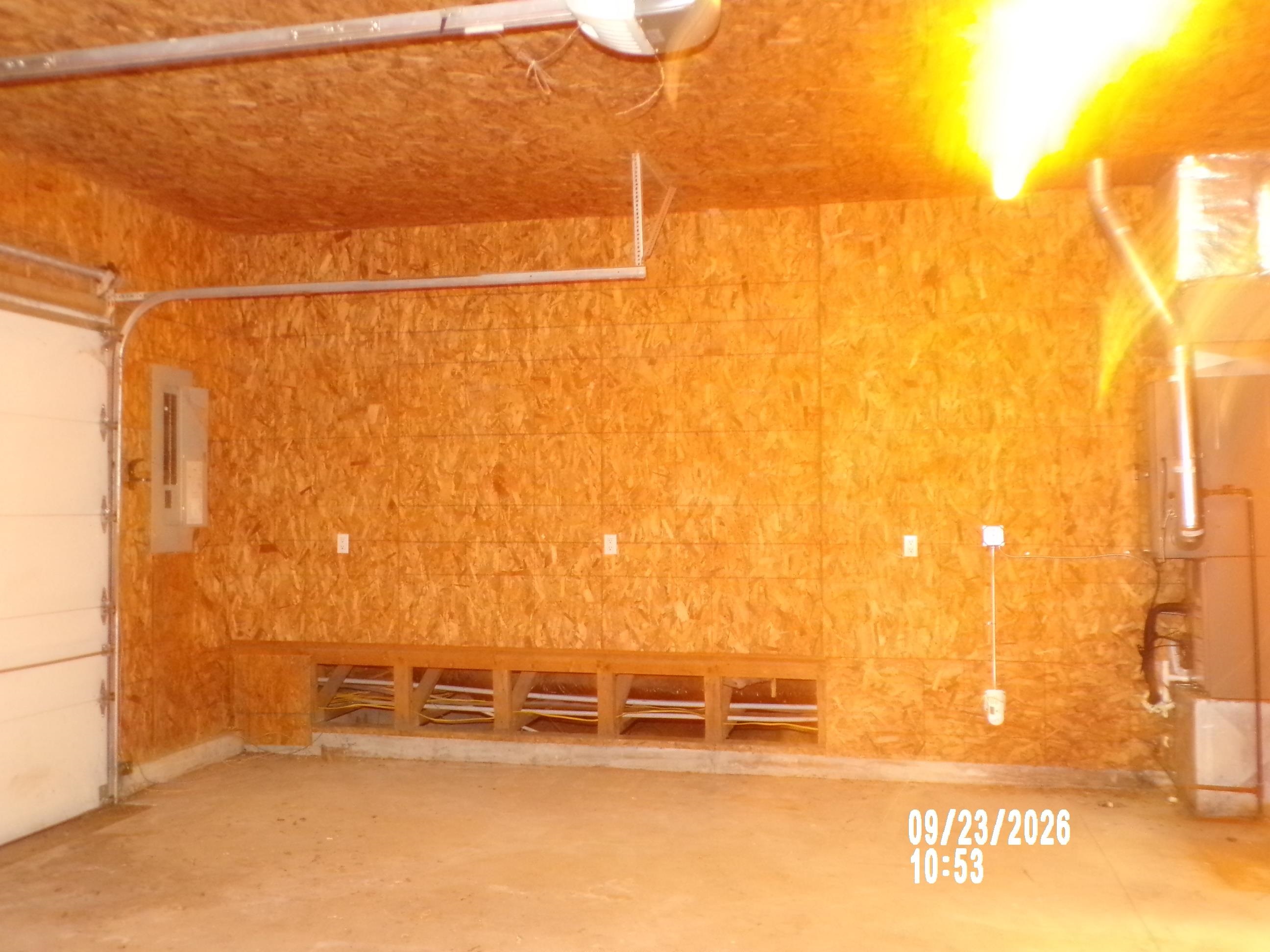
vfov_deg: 44.2
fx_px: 1174
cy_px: 476
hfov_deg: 56.8
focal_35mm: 32
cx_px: 635
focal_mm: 5.8
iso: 800
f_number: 3.2
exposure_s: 1/4
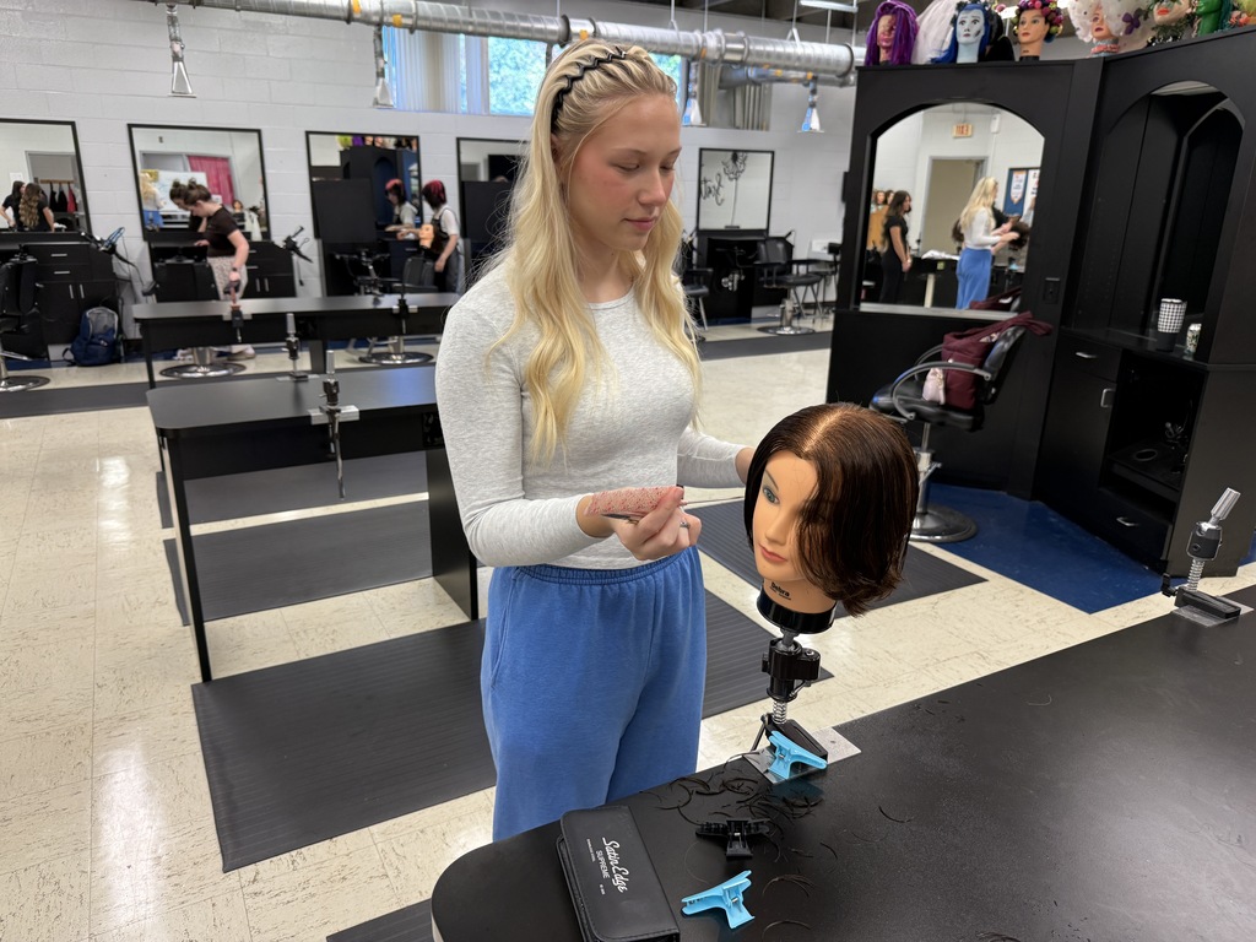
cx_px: 628
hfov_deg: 71.6
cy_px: 471
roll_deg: -0.4
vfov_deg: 56.8
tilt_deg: -17.6
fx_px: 871
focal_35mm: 24
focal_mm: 6.76
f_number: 1.78
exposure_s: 1/120
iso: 125
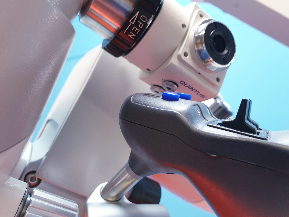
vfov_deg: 53.1
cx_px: 144
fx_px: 217
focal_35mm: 26
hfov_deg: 67.3
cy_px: 108
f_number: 2.4
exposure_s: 1/50
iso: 250
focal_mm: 4.3
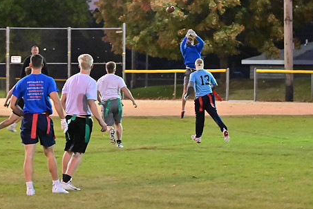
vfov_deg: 6.8
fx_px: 1747
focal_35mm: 201
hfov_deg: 10.2
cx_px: 131
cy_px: 130
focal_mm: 105
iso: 6400
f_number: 4
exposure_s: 1/400
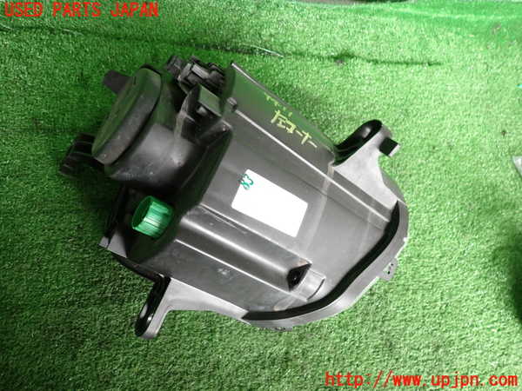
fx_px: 377
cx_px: 261
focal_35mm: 25
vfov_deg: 54.9
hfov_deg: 69.4
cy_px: 196
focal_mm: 4.5
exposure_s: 1/60
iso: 200
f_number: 2
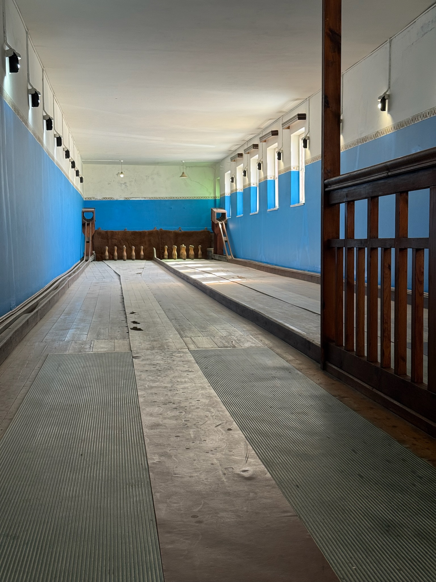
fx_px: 806
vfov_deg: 39.7
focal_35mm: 48
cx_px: 218
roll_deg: +0.1
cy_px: 291
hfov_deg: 30.3
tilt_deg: -4.6
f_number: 1.78
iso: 50
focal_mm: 6.76
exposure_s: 1/121
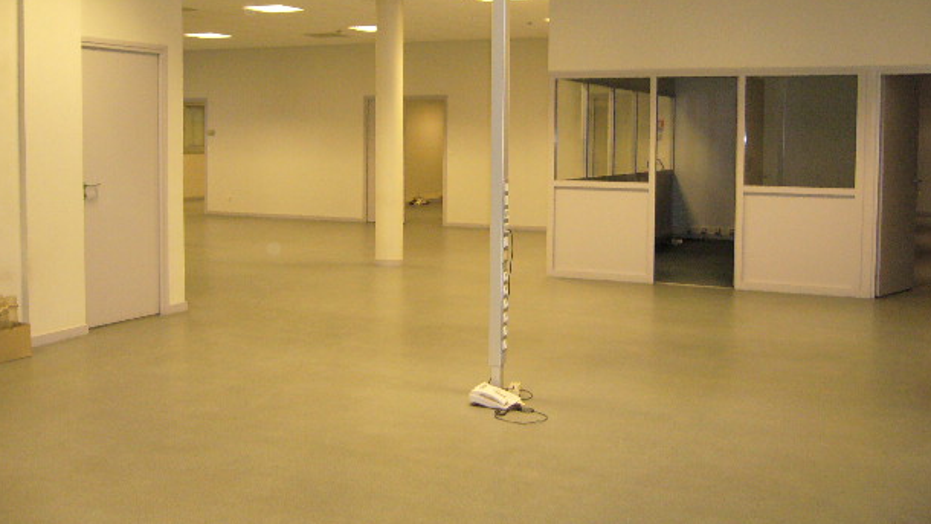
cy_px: 188
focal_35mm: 40
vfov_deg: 29.5
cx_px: 473
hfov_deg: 50.5
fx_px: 987
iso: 320
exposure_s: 1/30
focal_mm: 5.8
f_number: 2.8
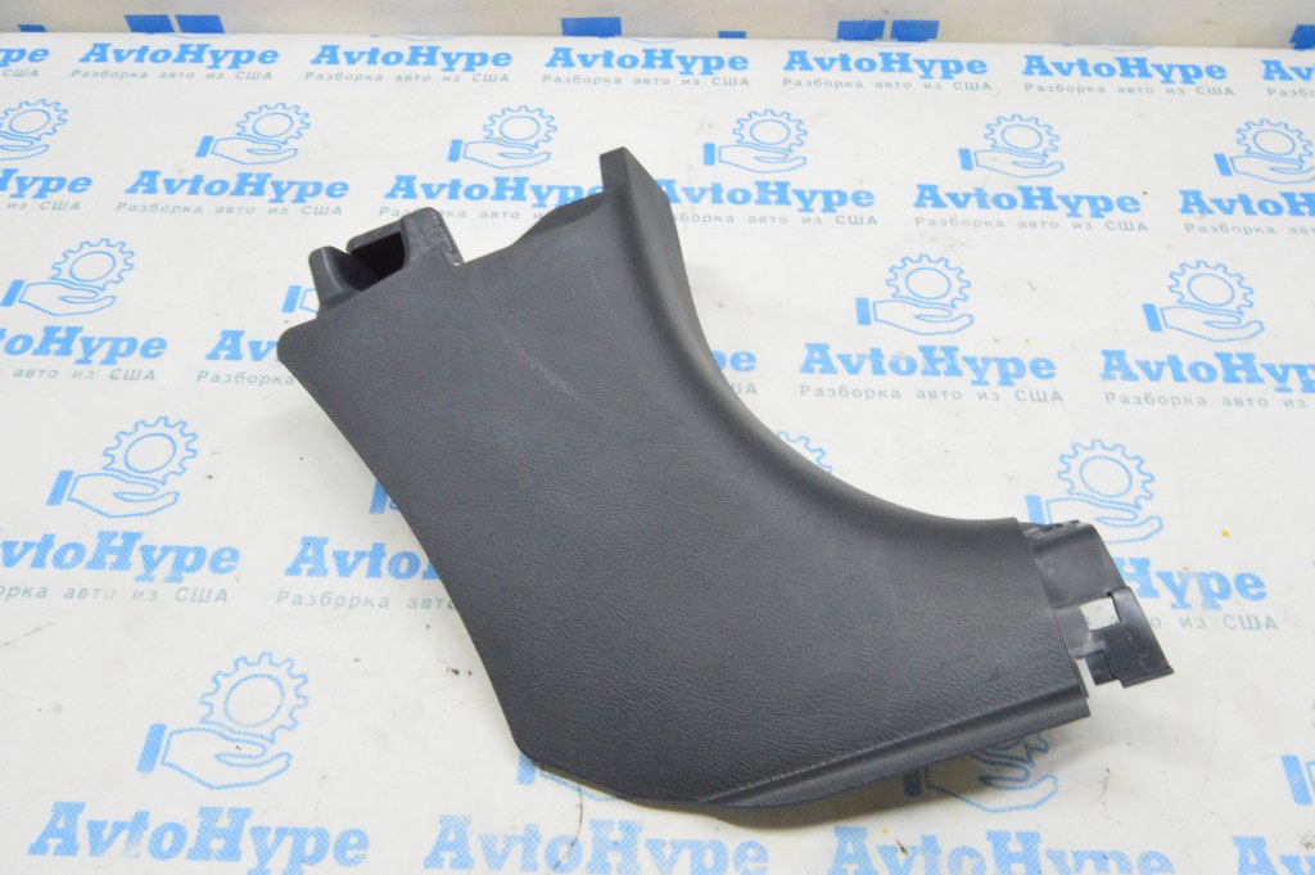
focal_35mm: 33
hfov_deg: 57.3
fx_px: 1204
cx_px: 658
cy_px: 438
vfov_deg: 39.9
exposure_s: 1/15
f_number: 20
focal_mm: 22
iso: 6400
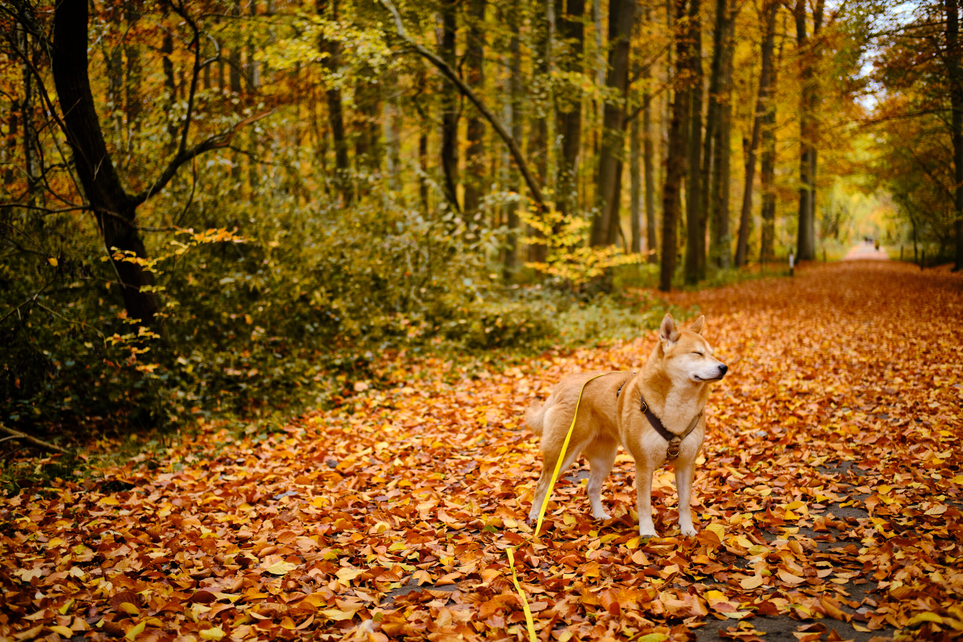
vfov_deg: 25.5
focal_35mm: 53
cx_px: 482
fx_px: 1418
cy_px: 321
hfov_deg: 37.5
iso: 200
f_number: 2
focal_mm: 35
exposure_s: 1/250
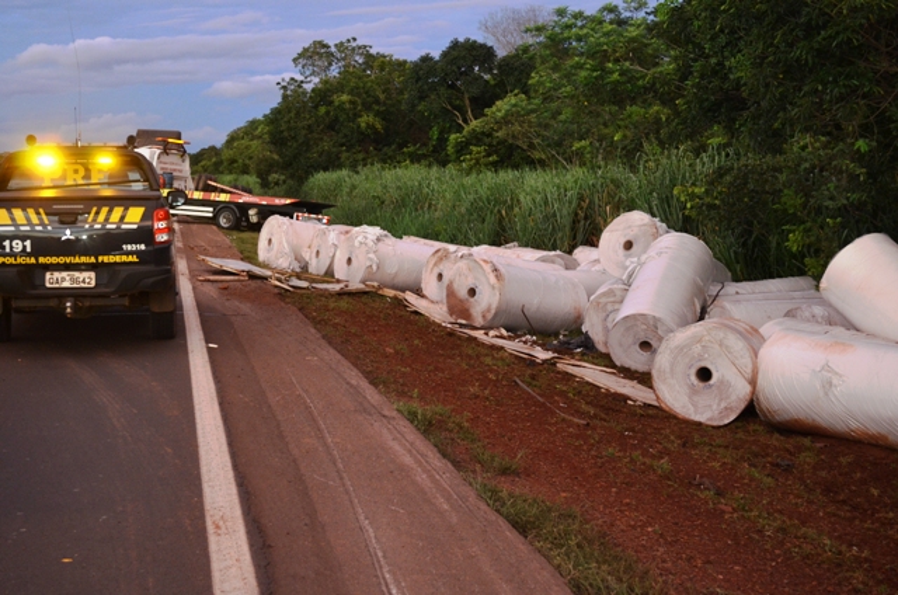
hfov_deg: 35.1
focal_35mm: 57
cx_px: 449
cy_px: 298
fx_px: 1419
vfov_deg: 23.7
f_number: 5
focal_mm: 38
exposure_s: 1/30
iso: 1000
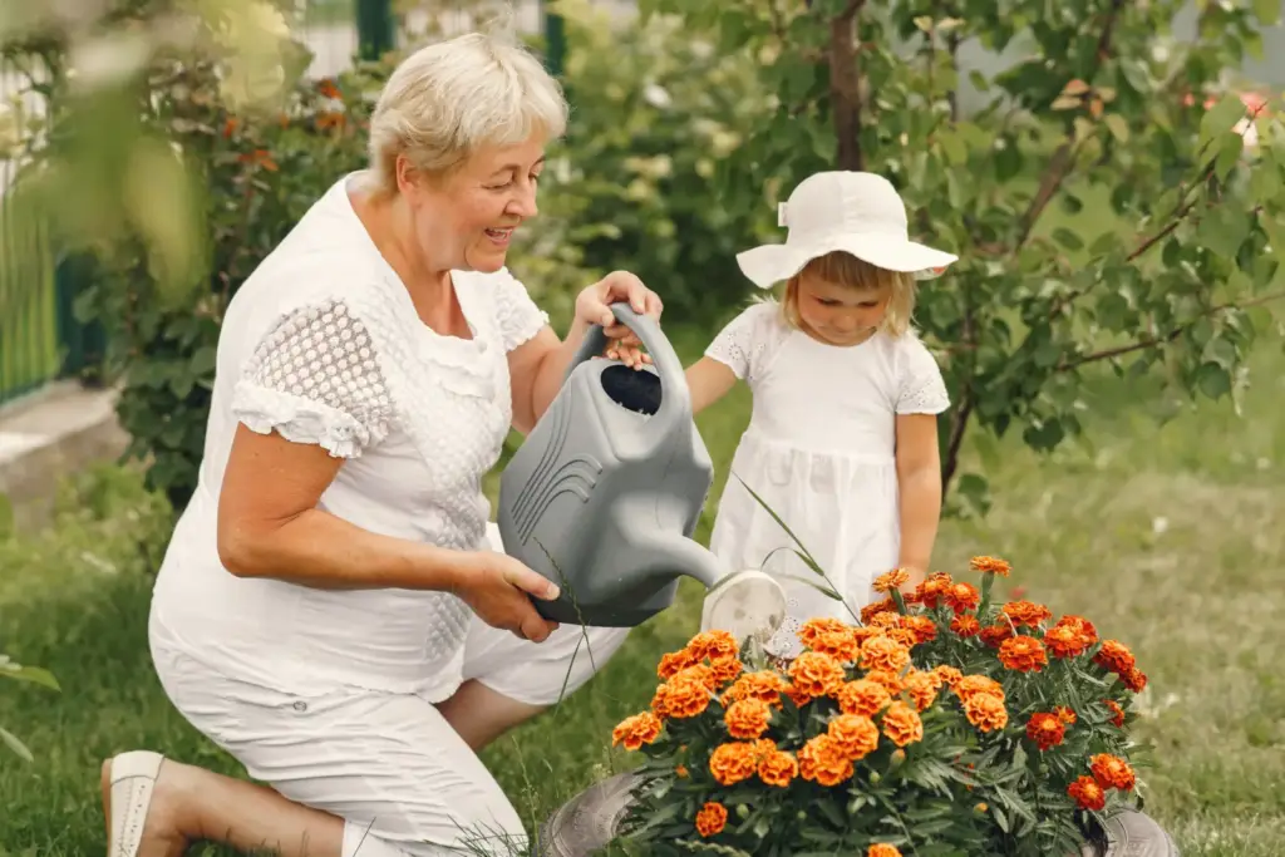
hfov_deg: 23.9
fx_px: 3034
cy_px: 428
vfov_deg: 16.1
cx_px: 642
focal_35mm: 85
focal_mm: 85
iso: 320
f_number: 2.8
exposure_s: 1/2000
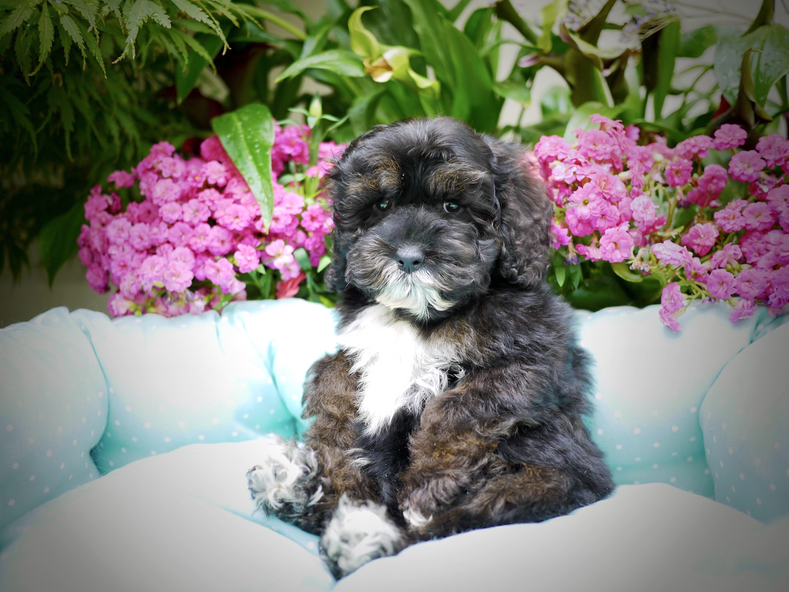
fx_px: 957
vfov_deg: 34.3
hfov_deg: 44.8
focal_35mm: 42
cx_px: 381
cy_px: 302
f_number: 1.7
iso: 160
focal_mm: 20
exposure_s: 1/80
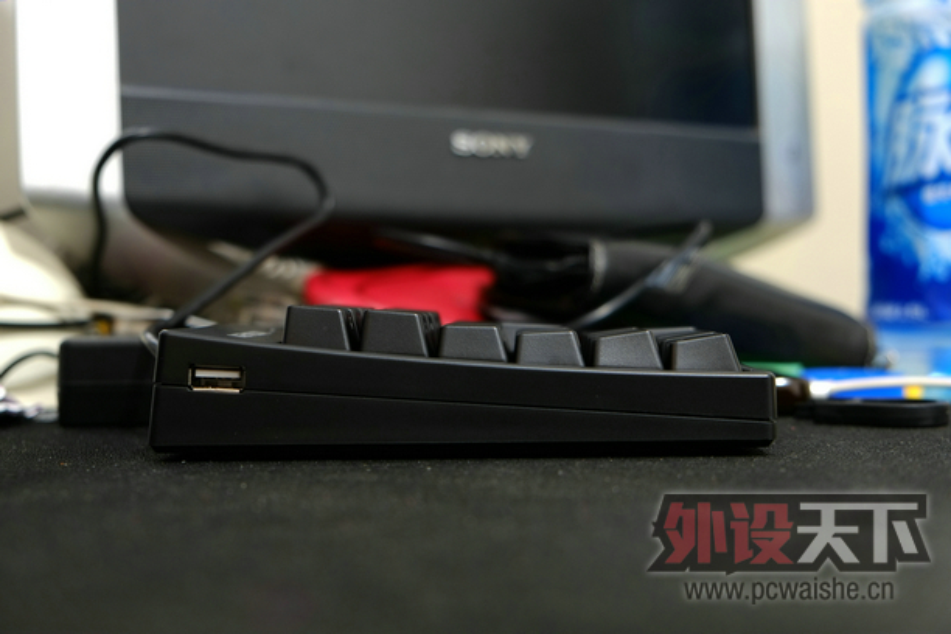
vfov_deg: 29.9
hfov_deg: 43.6
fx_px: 1189
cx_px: 476
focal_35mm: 45
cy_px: 317
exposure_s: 1
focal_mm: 30.2
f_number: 3.6
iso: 100
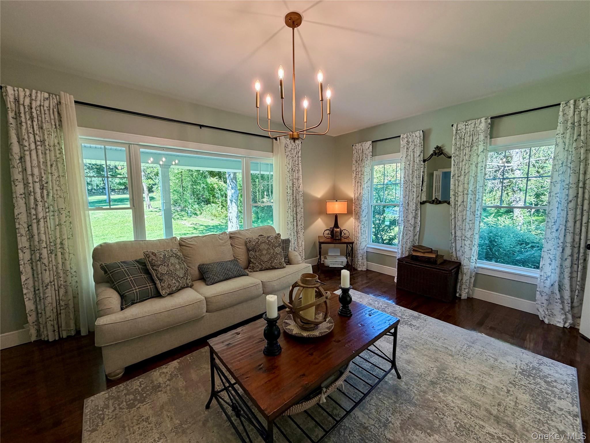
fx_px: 239
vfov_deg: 85.7
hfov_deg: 102.1
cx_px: 295
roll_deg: +1.2
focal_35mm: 14
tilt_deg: -5.9
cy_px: 222
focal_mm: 2.22
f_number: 2.2
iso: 200
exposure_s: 1/120
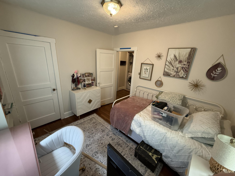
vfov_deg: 85.7
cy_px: 88
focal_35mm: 14
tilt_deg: -17.2
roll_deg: -3.4
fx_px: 95
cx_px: 118
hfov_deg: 102.1
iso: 250
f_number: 2.2
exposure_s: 1/60
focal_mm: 2.22
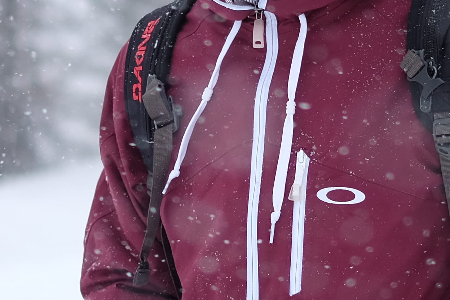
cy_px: 17
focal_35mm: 208
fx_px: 2600
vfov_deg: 6.6
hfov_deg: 9.9
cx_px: 271
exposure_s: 1/1600
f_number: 1.4
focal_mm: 35
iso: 200
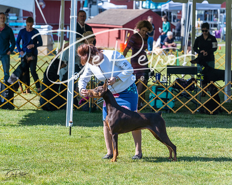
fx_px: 1275
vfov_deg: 8.3
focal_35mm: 186
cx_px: 116
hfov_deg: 10.4
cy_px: 92
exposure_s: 1/1600
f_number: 6.3
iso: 800
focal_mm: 165
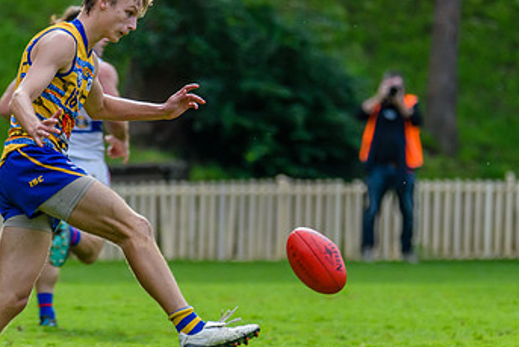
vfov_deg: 1.7
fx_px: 11437
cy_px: 274
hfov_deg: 2.6
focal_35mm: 793
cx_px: 288
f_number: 6
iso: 1600
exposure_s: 1/1600
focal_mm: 380
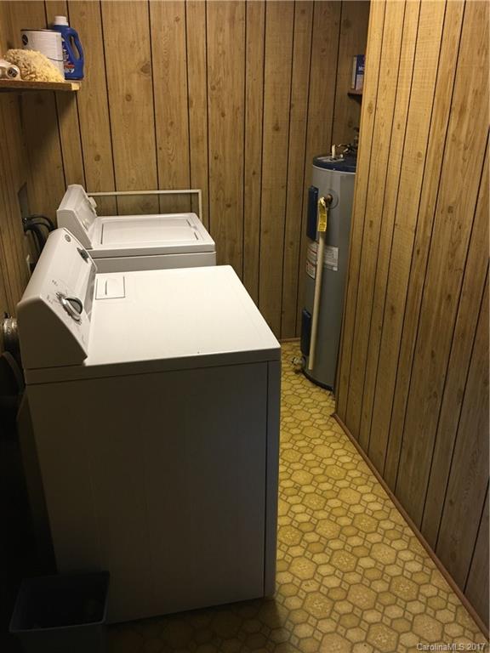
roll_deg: -0.4
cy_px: 326
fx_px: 547
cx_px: 245
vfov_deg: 61.7
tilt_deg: -22.5
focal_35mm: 29
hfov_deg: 48.2
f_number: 2.2
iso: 50
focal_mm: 4.15
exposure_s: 1/15
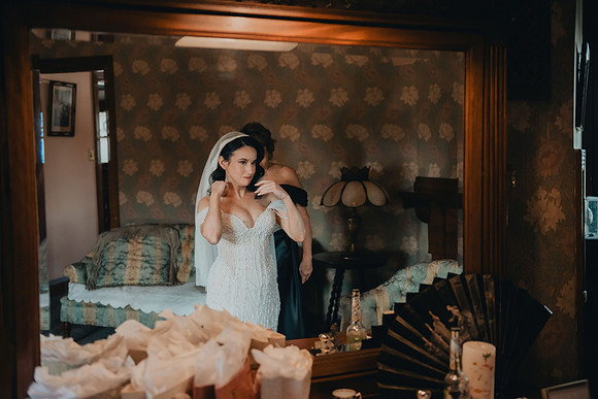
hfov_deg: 48.4
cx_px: 299
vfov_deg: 33.4
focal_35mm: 40
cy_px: 200
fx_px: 665
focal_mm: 40
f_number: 2.8
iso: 2000
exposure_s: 1/250
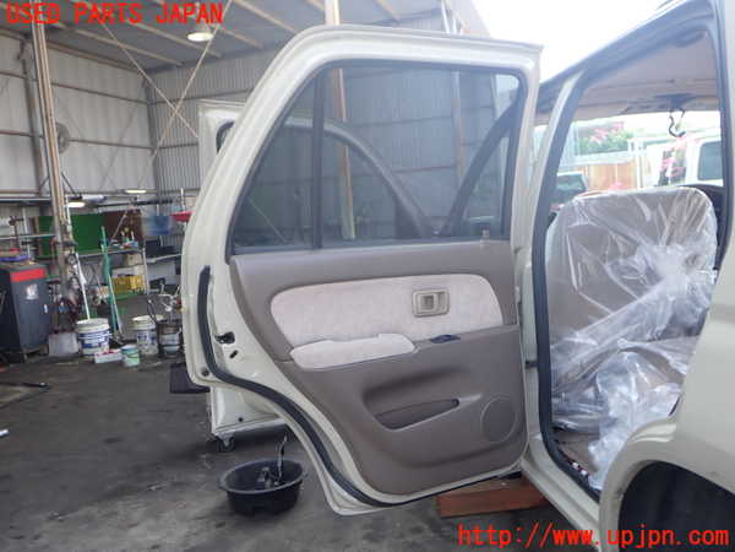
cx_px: 368
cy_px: 276
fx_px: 637
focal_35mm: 30
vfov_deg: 46.8
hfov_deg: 60.0
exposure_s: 1/200
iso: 100
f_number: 2.3
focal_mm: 5.4
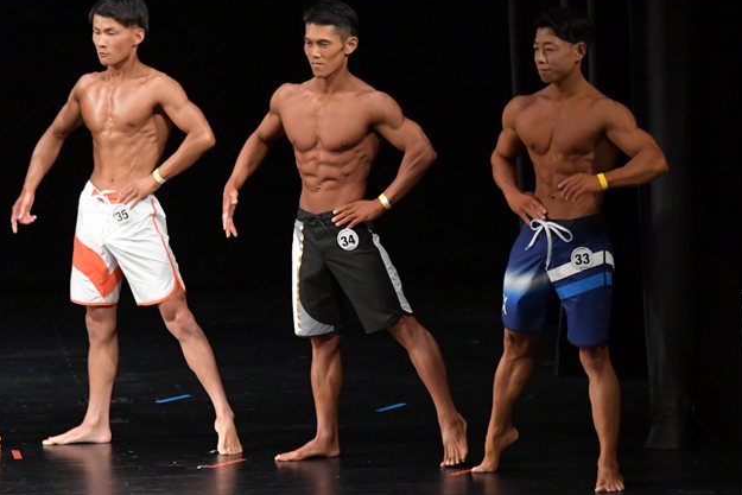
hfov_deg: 6.5
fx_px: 6514
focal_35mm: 316
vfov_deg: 4.4
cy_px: 216
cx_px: 325
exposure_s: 1/400
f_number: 5.6
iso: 6400
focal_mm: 170
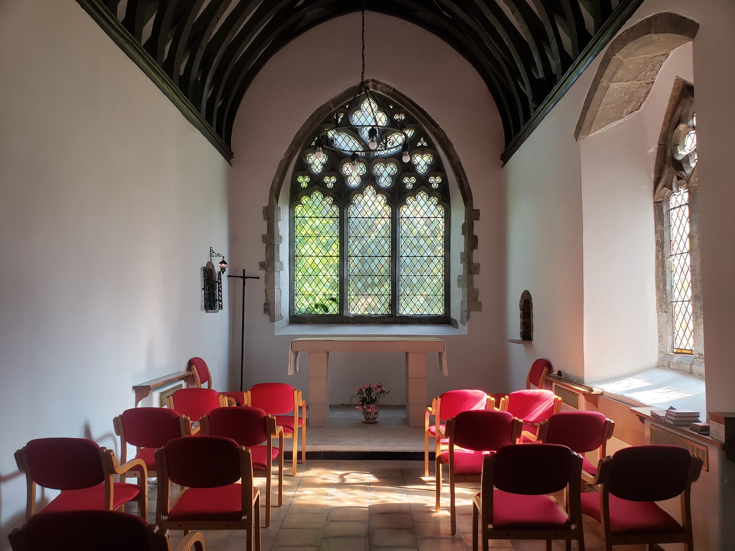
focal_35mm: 26
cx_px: 368
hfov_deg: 67.3
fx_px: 552
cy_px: 276
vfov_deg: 53.1
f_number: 2.4
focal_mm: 4.3
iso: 100
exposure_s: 1/50
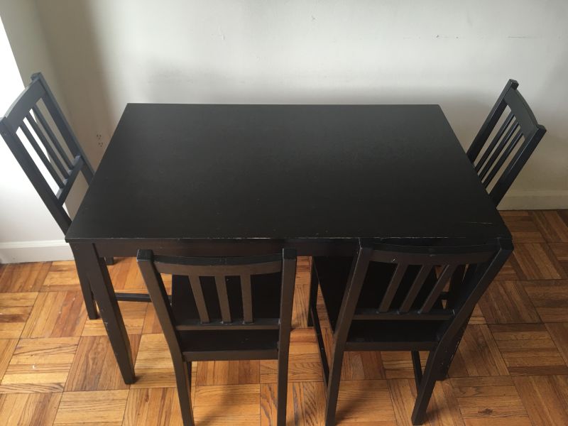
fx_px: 476
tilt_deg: -40.6
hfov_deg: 61.7
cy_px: 213
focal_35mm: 29
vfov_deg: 48.2
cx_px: 284
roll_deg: -1.7
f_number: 2.2
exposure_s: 1/30
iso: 32
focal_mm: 4.15
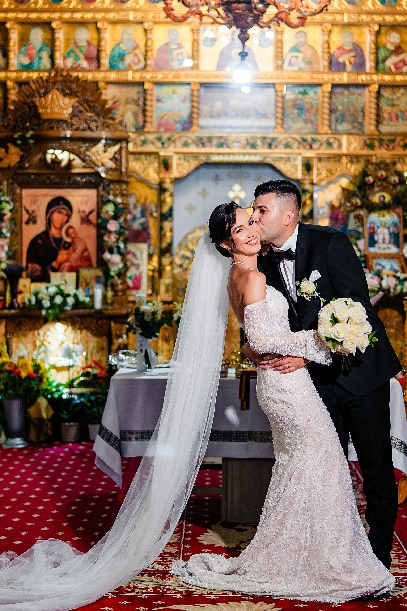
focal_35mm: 66
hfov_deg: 20.6
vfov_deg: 30.5
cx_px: 203
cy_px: 252
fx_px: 1119
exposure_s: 1/250
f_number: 1.4
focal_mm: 50
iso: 400
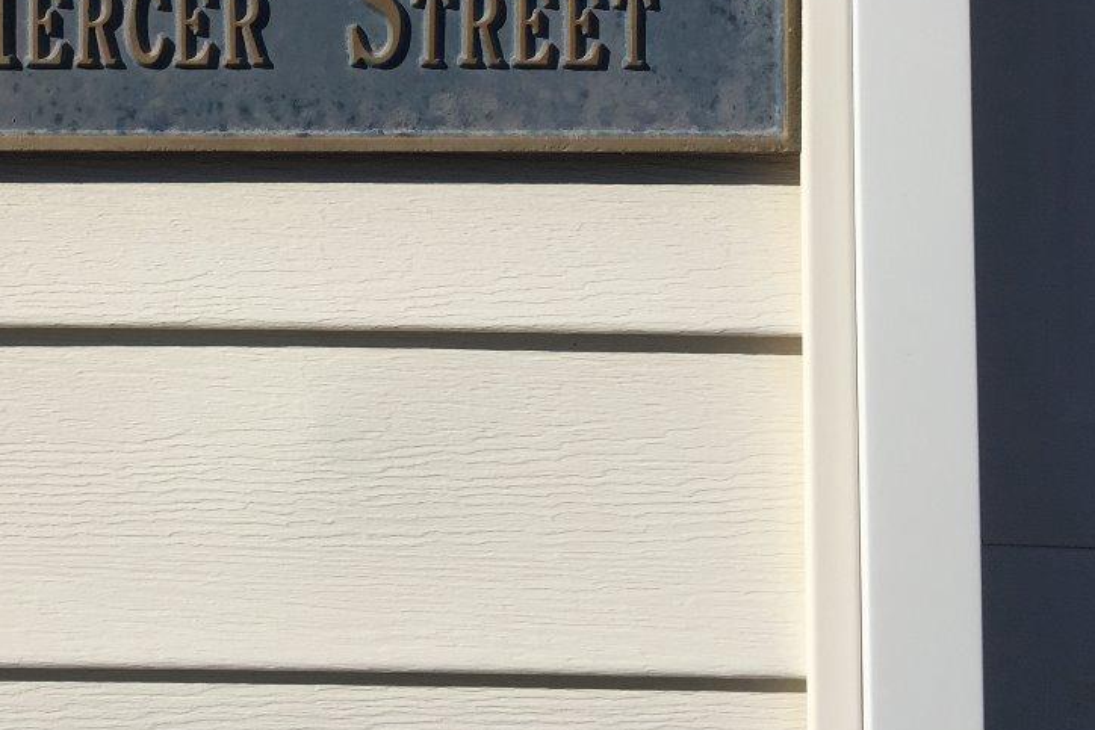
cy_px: -27
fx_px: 1825
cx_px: 230
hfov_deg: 32.5
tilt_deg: +3.5
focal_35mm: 60
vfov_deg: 21.7
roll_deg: -1.5
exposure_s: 1/4950
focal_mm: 4.15
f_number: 2.2
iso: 32
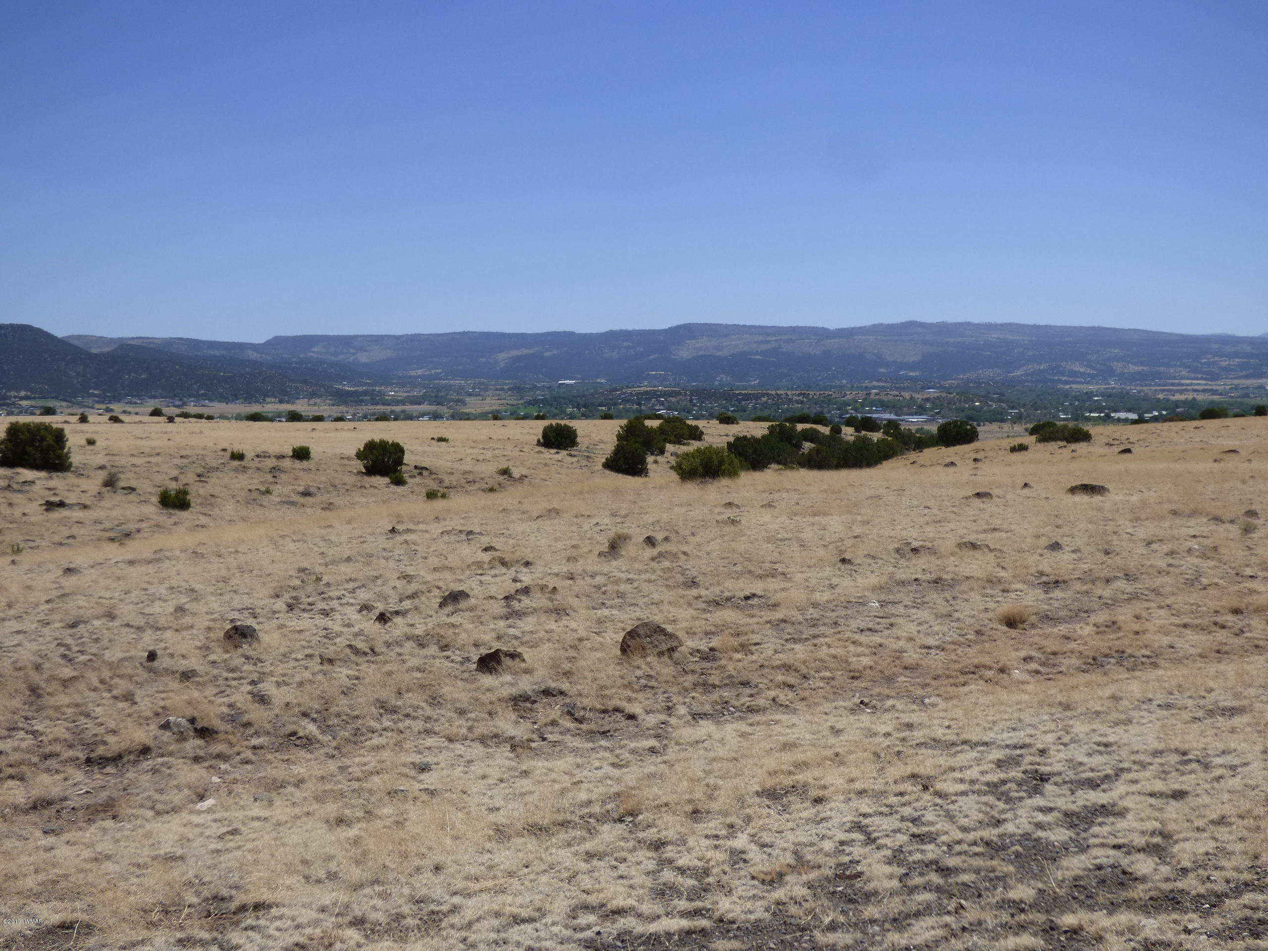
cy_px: 476
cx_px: 634
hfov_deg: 43.9
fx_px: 1575
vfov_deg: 33.6
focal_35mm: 43
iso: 100
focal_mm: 7.37
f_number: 3.6
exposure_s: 1/1600
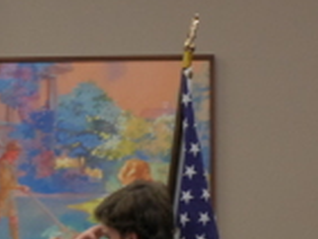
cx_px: -76
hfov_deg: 5.5
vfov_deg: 4.1
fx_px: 3310
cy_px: 339
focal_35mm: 360
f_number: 5.2
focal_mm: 61
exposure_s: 1/125
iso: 2000
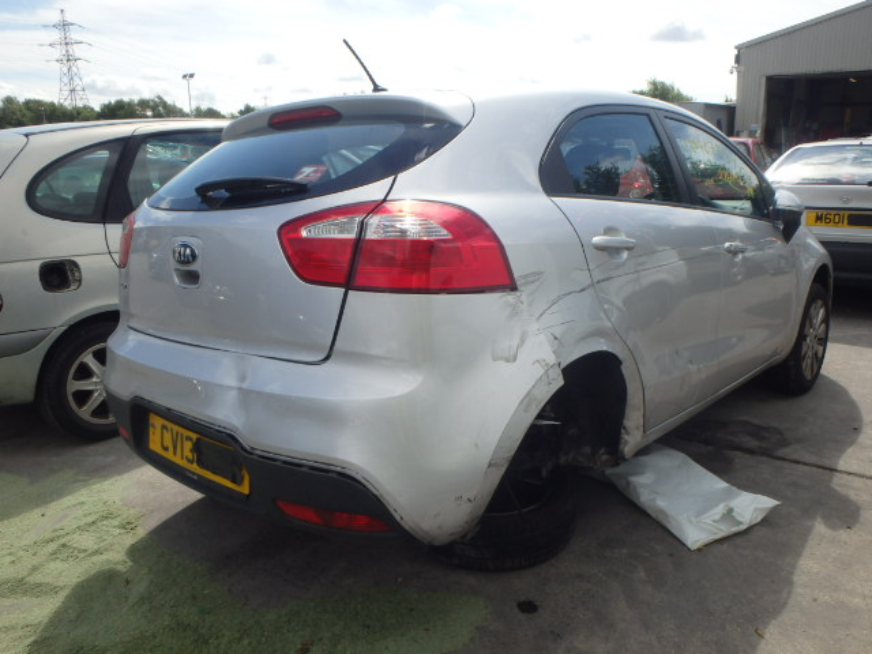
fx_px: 705
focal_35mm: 28
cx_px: 436
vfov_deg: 49.7
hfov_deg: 63.4
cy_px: 327
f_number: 11
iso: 125
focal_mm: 5
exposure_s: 1/100
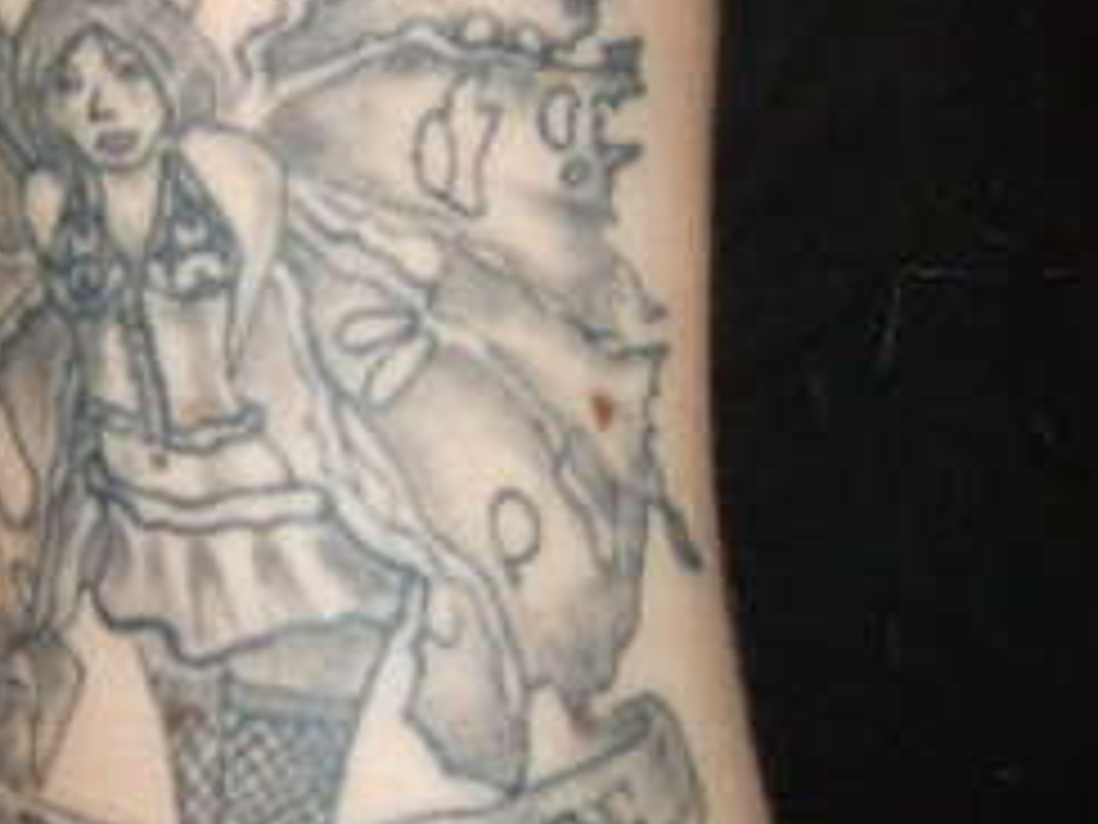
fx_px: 2728
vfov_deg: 17.2
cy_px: 473
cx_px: 90
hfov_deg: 22.2
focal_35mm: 86
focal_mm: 5.8
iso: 100
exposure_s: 1/45
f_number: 2.8
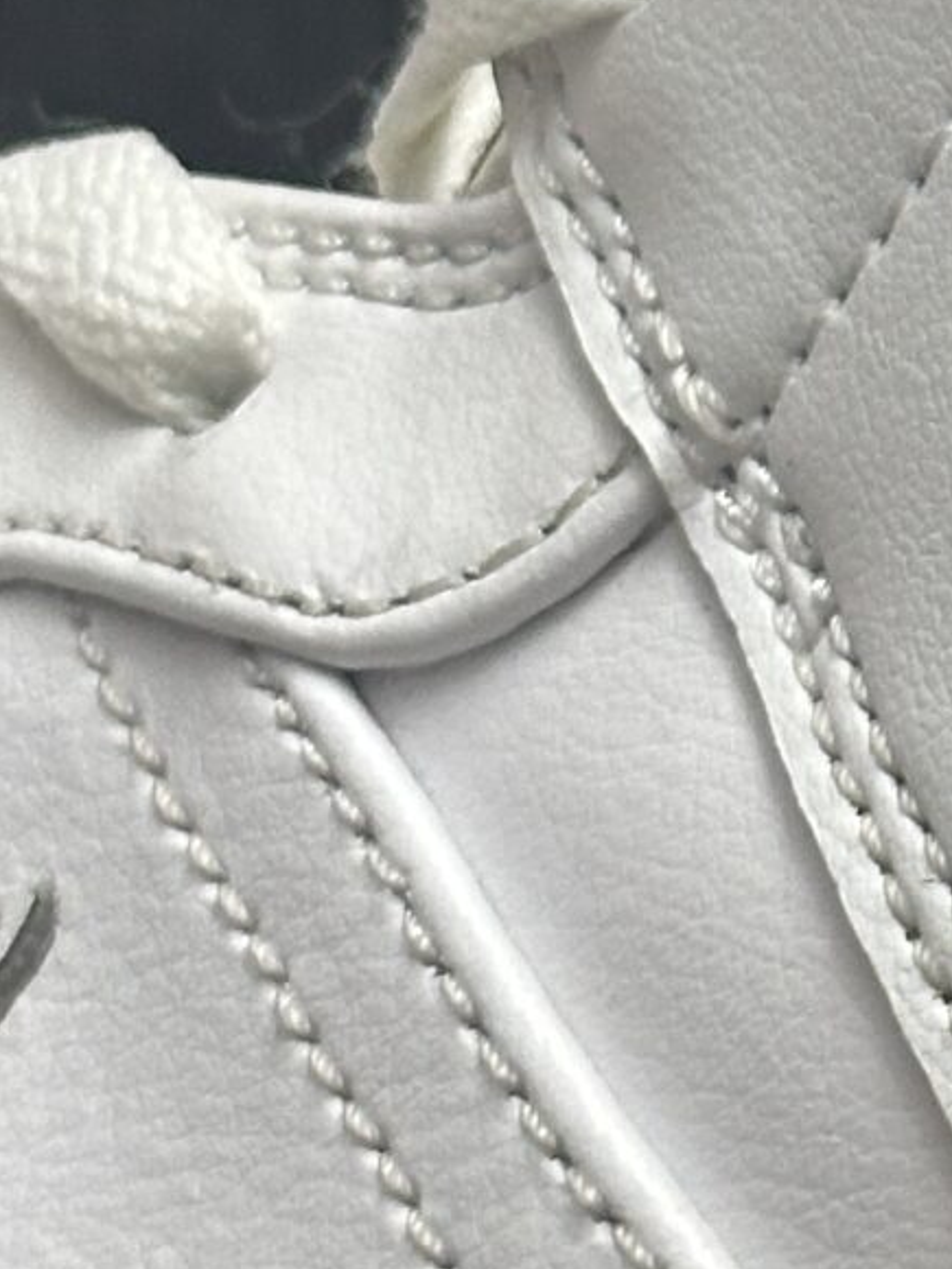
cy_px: 650
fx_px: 7774
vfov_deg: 9.3
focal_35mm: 212
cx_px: 1536
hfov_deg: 6.9
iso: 160
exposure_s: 1/50
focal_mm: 6.86
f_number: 1.78
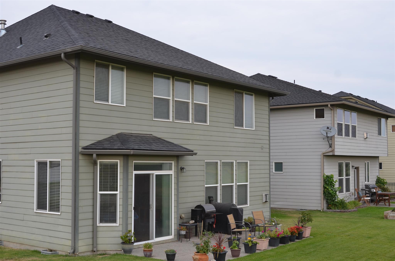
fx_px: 509
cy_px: 130
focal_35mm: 46
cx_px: 198
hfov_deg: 42.4
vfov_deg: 28.8
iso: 200
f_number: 7.1
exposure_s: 1/200
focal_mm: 31
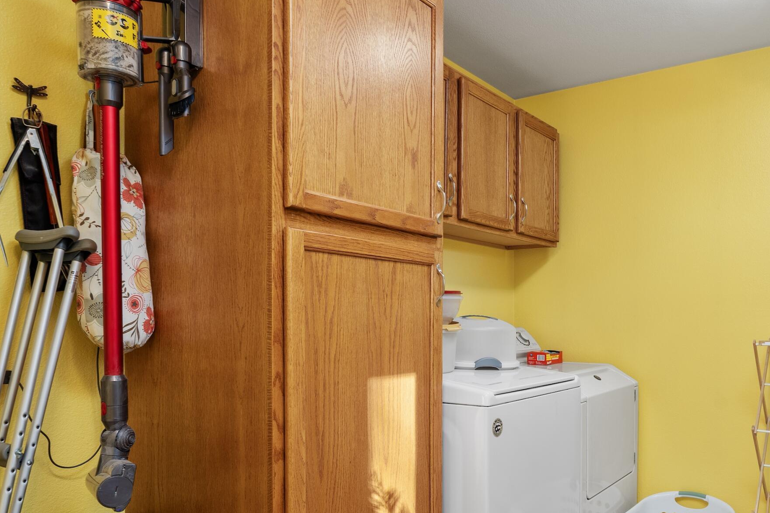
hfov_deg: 61.8
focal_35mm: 29
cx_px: 516
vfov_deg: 44.5
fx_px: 624
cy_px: 308
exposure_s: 1
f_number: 8
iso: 400
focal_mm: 17.1
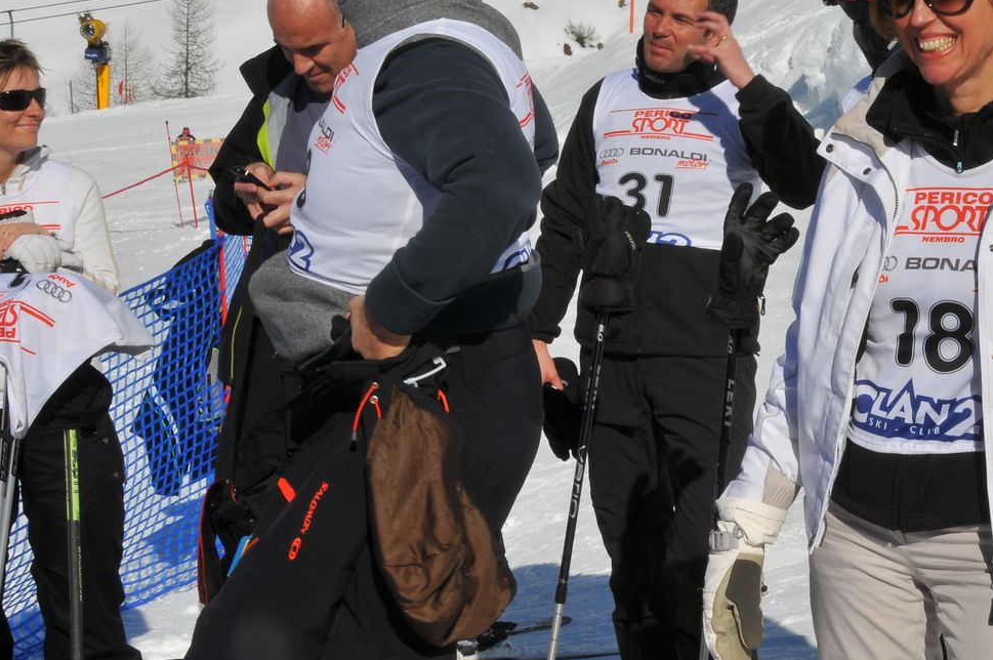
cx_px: 810
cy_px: 178
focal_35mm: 104
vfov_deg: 13.1
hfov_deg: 19.4
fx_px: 2866
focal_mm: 42
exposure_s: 1/160
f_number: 25
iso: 200
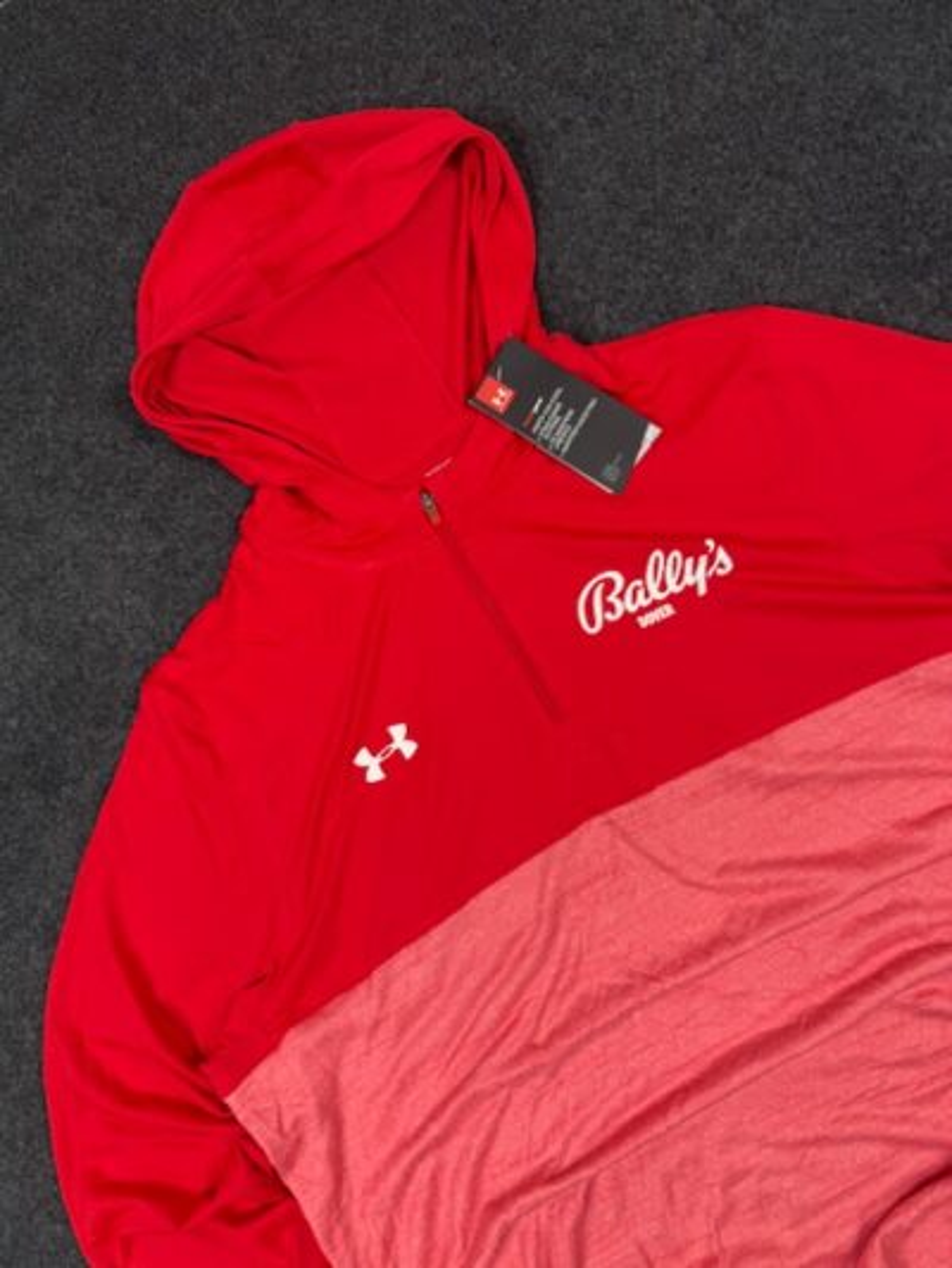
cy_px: 634
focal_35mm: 24
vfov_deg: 71.6
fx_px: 880
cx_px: 476
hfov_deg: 56.8
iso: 64
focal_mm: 6.76
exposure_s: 1/100
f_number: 1.78
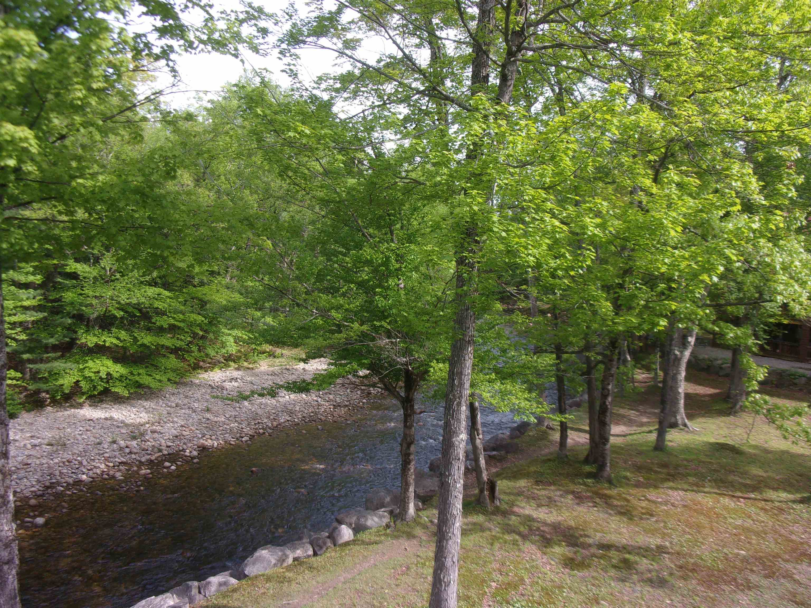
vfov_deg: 49.7
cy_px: 304
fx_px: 656
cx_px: 406
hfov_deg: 63.4
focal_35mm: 28
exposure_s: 1/170
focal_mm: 5.1
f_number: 3.9
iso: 80
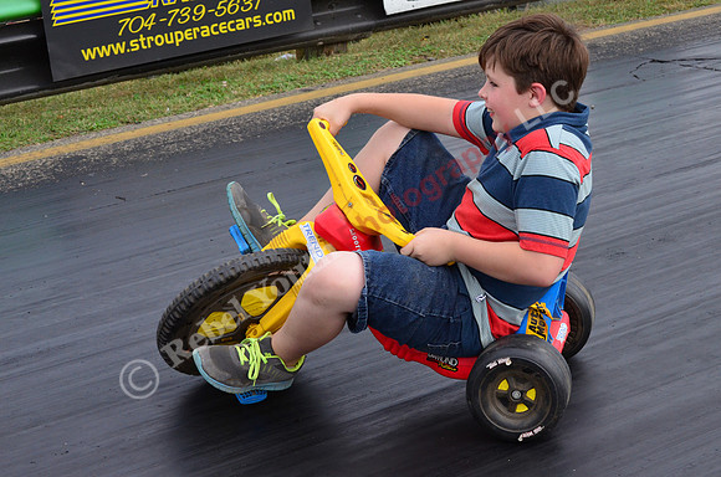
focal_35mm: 82
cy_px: 238
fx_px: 1649
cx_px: 360
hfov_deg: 24.7
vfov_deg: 16.5
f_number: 11
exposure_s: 1/400
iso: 1000
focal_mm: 55
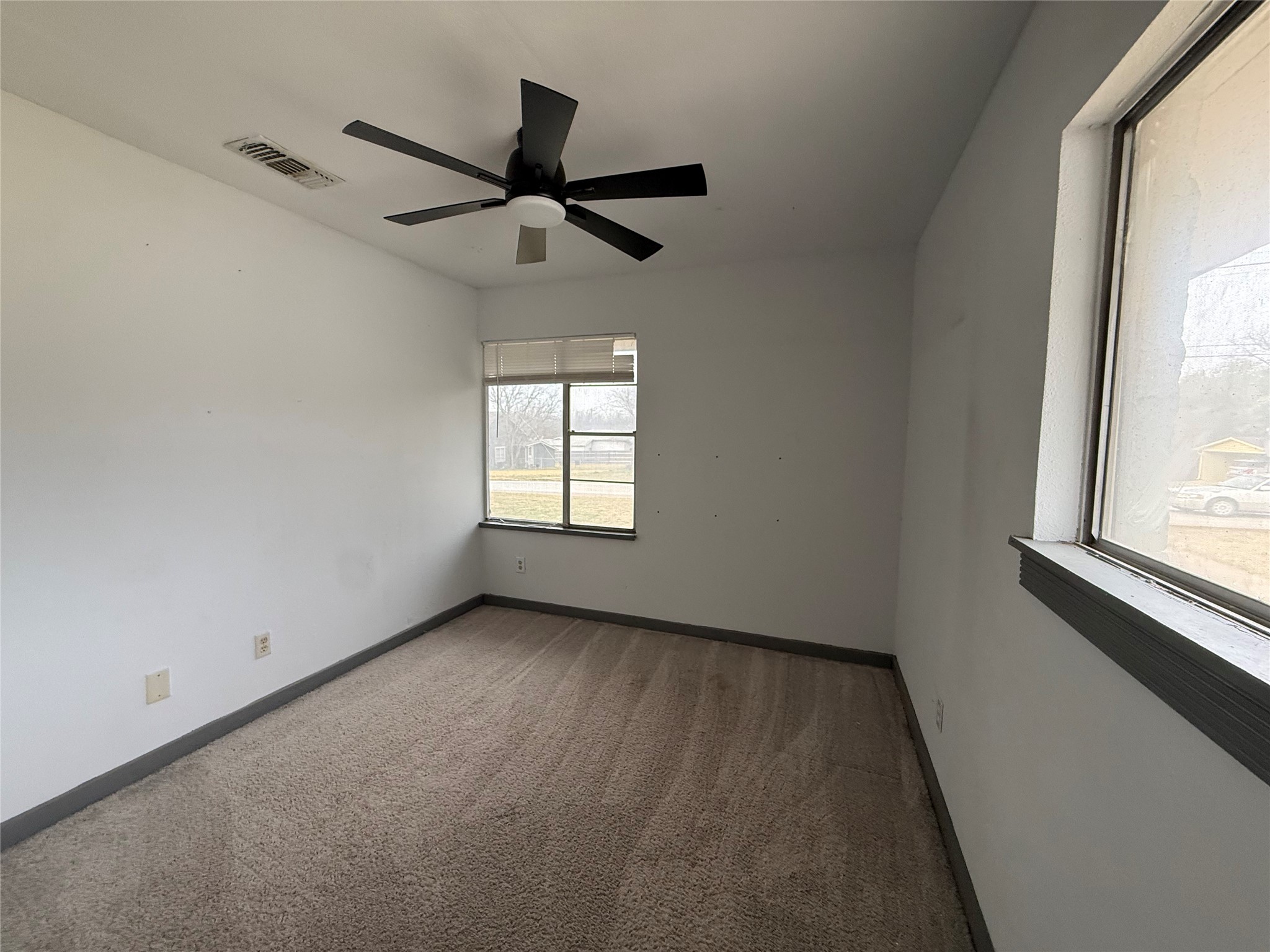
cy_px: 476
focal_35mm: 14
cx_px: 635
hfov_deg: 102.1
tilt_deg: -5.5
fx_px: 514
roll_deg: +1.1
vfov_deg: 85.7
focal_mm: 2.22
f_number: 2.2
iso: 250
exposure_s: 1/99
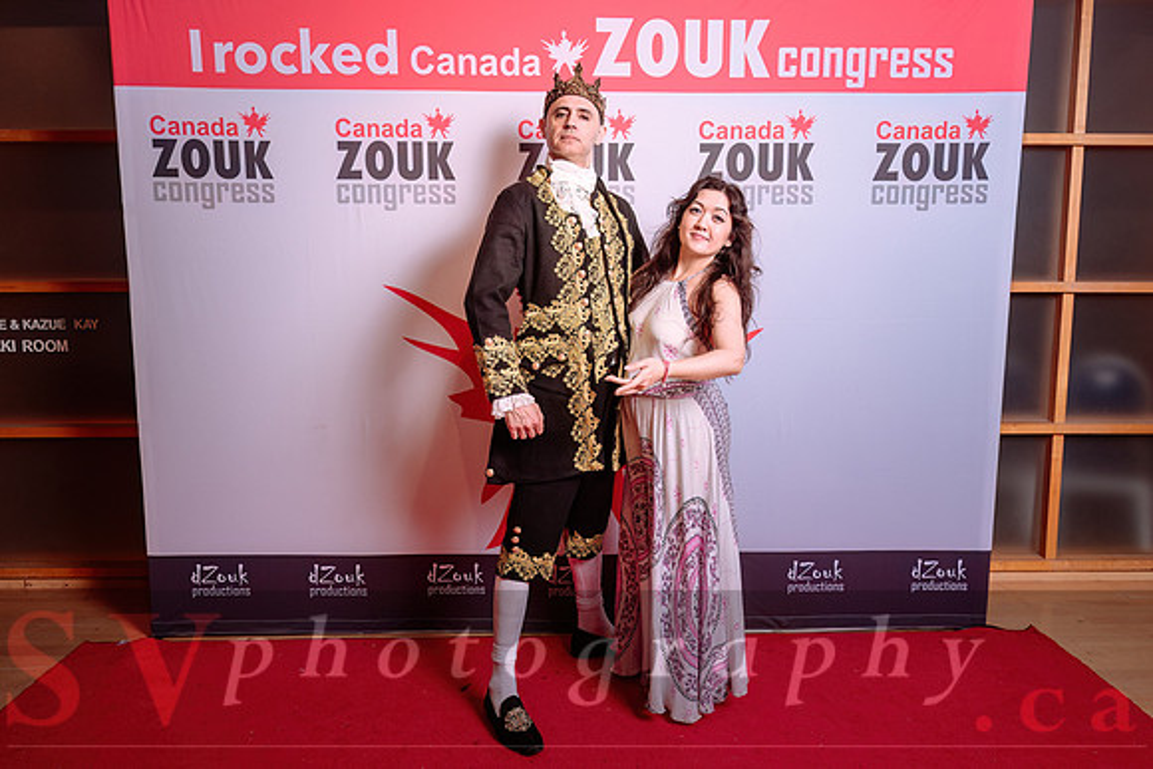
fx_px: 929
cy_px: 376
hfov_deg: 63.6
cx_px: 576
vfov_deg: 45.0
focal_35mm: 29
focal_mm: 28
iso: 200
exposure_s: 1/160
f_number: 4.5
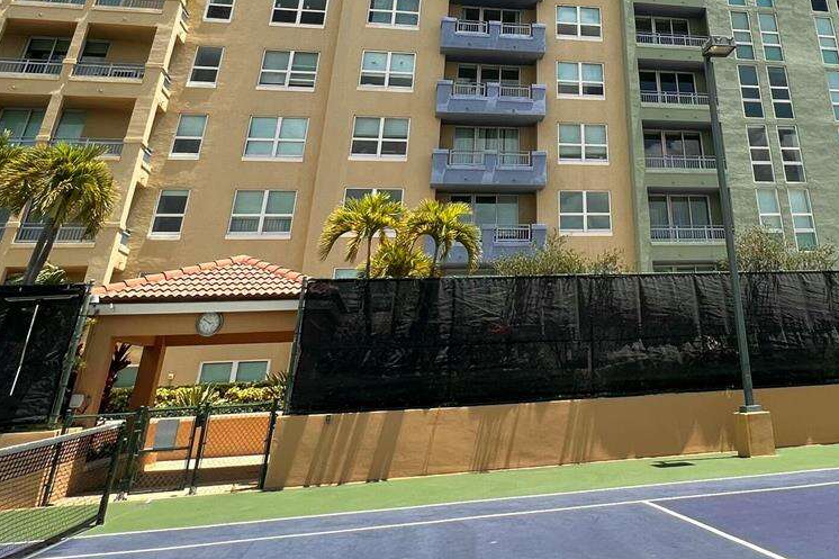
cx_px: 608
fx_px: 676
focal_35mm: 29
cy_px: -35
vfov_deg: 38.4
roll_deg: +3.8
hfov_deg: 60.8
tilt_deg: +30.0
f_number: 1.8
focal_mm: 1.57
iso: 32
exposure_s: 1/1155
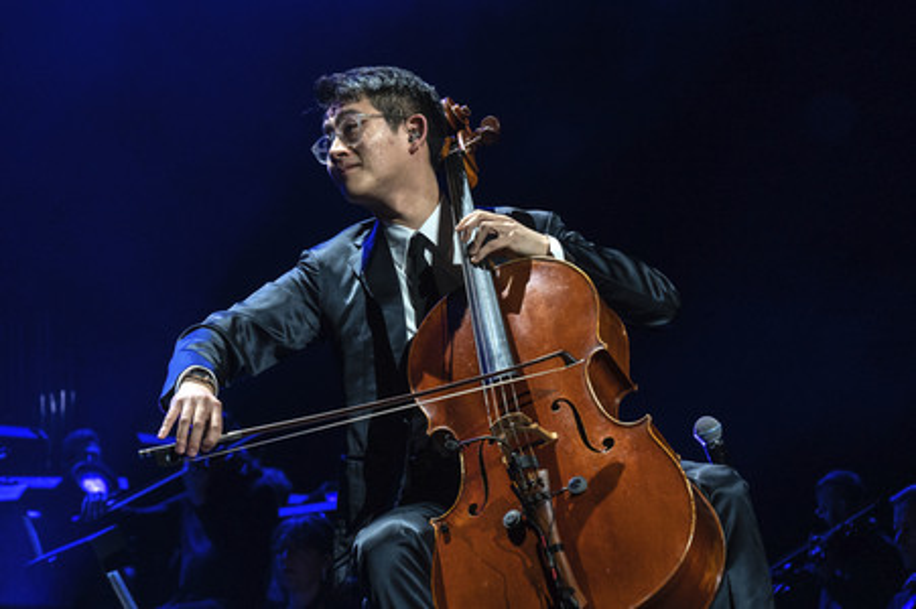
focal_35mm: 70
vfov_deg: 19.4
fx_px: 1780
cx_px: 458
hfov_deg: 28.9
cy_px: 304
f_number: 4.5
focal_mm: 70
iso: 2500
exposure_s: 1/250
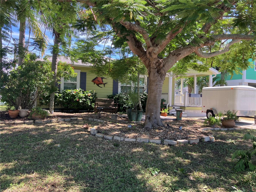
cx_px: 128
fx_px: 207
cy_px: 96
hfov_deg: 63.4
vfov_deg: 49.7
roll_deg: -1.4
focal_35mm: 28
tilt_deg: +1.5
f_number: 1.8
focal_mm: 3.99
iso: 32
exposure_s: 1/342
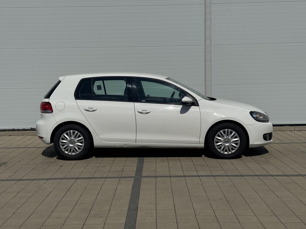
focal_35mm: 48
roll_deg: +1.8
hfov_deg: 39.7
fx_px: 424
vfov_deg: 30.3
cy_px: 114
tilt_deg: -4.1
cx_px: 153
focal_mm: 6.76
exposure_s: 1/15385
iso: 50
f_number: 1.78
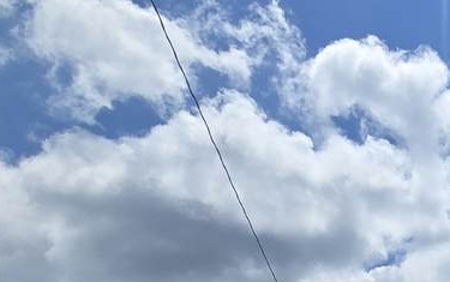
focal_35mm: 47
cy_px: 470
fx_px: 577
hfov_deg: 32.3
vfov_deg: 21.1
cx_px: 583
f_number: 2.2
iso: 50
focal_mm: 2.2
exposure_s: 1/5758
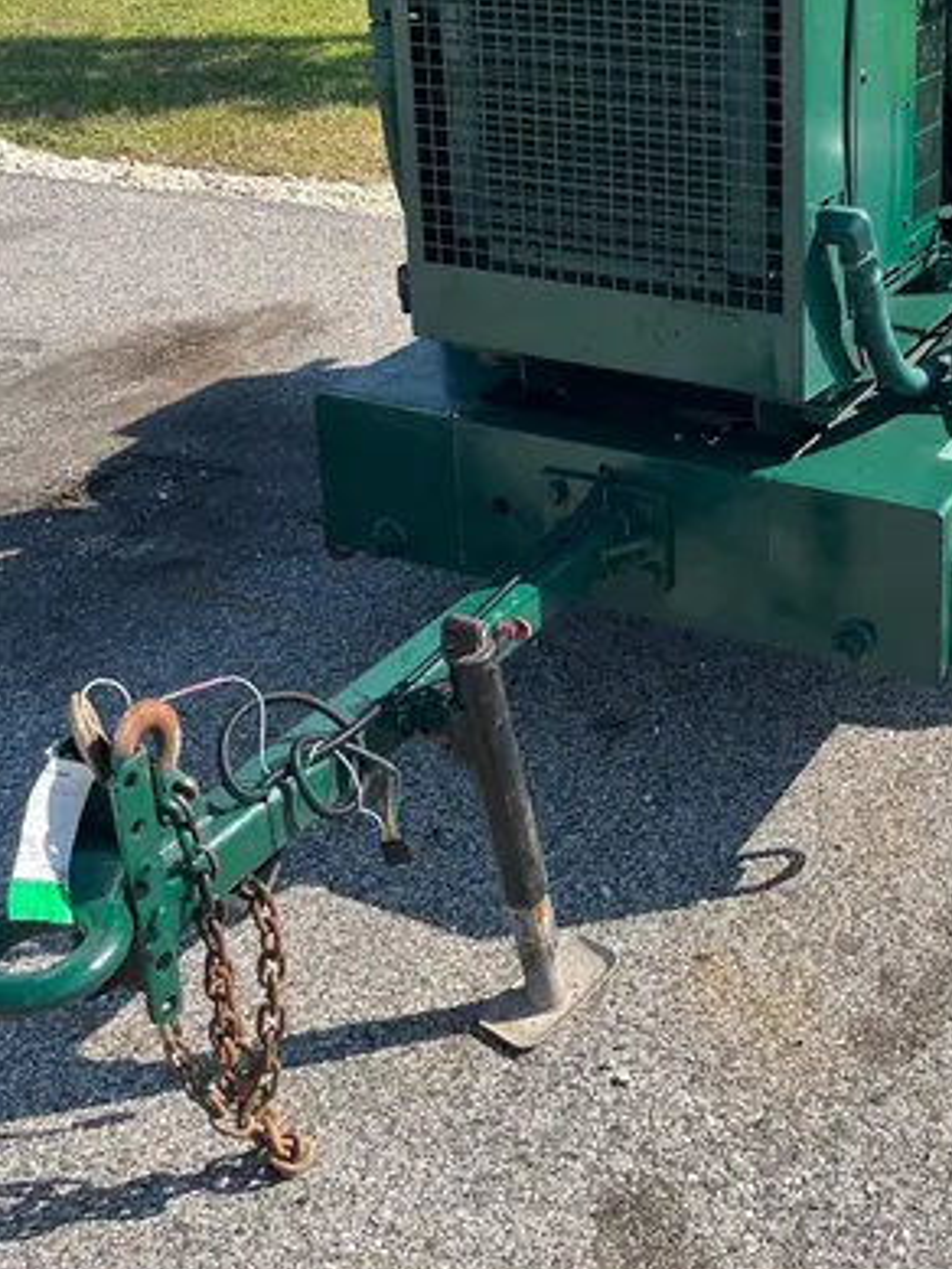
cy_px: 243
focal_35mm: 49
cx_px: 789
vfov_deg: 37.4
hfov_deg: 28.9
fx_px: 1796
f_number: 1.6
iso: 50
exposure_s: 1/1647
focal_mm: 5.1
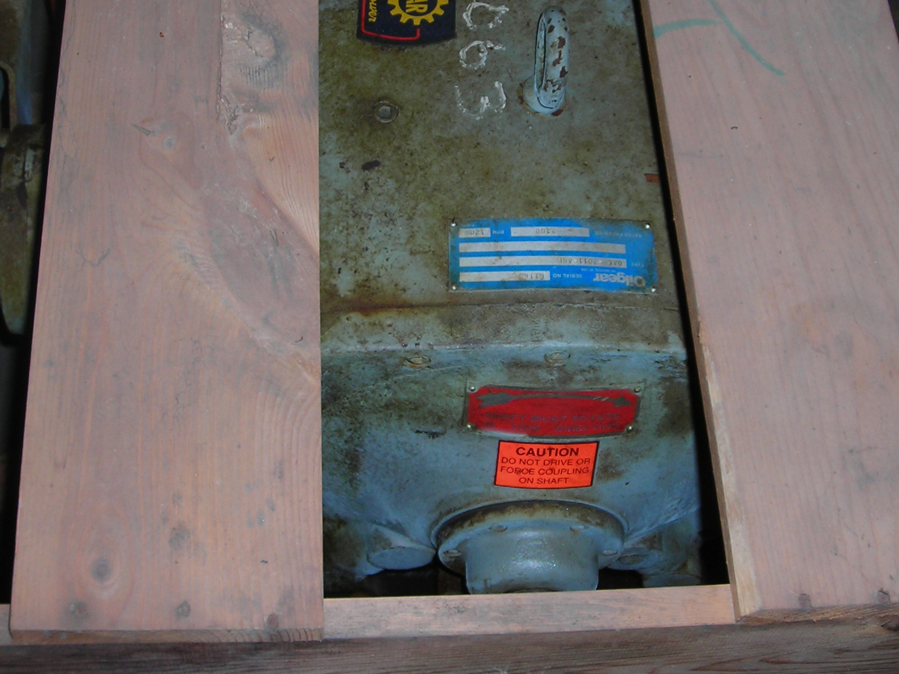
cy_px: 199
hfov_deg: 31.2
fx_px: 1610
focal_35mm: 62
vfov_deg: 23.5
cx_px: 429
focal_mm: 6.3
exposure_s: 1/60.1
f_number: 3.2
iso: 50
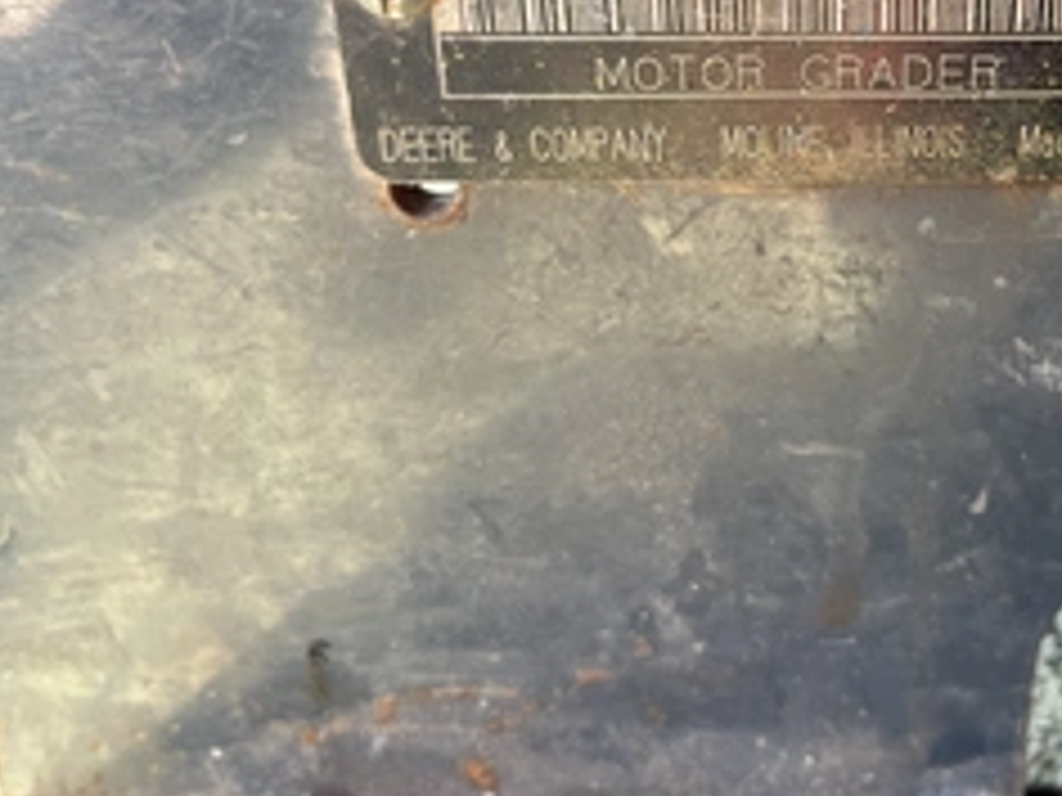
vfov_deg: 31.9
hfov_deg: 41.2
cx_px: 846
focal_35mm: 44
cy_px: 148
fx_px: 1350
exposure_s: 1/121
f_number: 1.6
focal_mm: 5.1
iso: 125
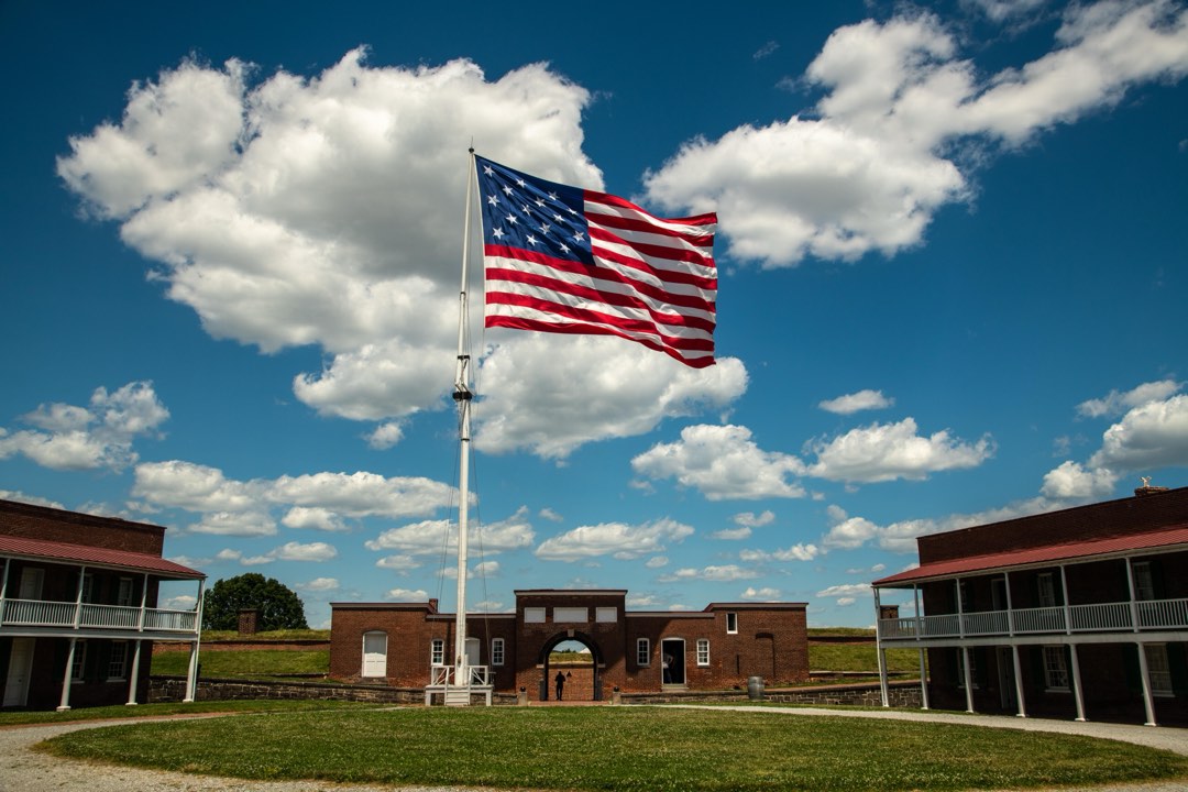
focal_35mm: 32
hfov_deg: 58.7
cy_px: 396
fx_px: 1056
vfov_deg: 41.1
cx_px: 594
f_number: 11
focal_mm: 32
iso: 160
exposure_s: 1/640
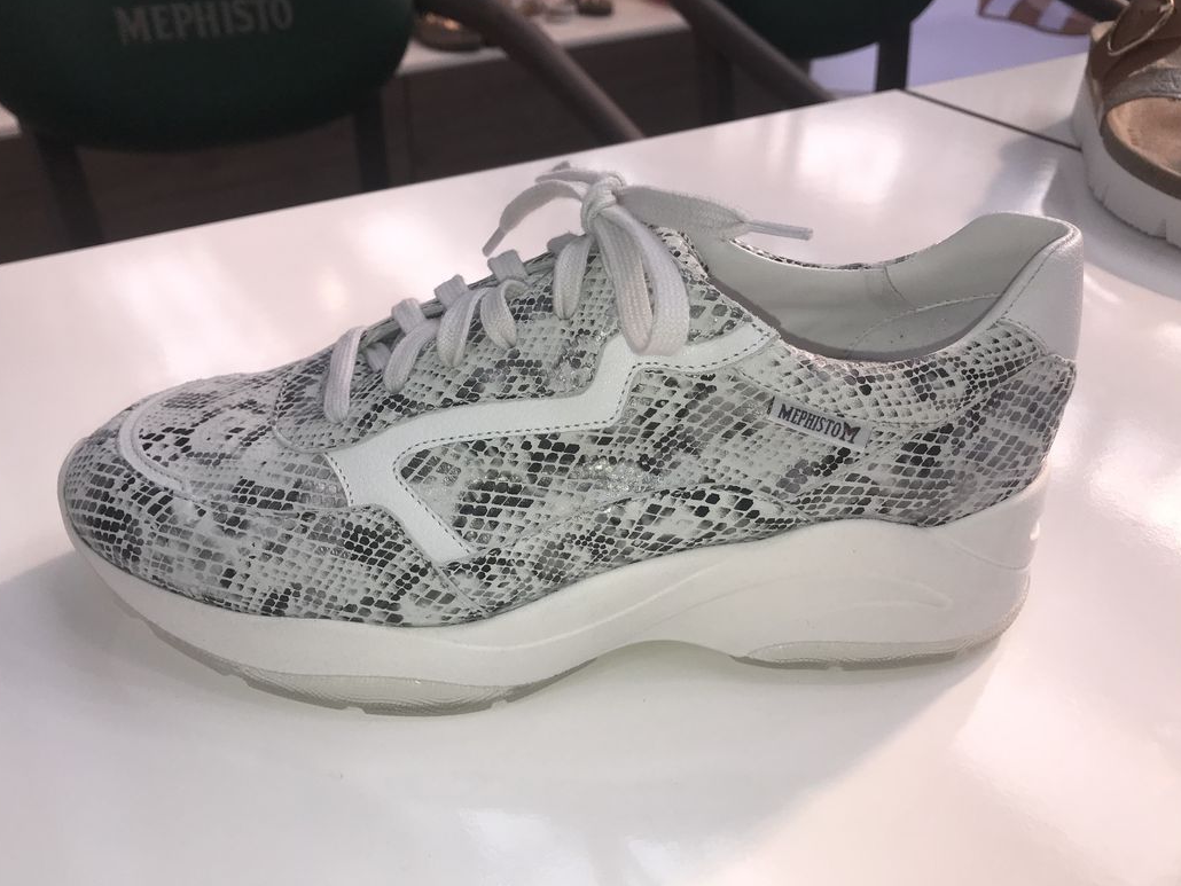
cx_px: 576
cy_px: 429
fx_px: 990
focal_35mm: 29
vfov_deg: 48.2
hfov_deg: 61.6
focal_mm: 3.99
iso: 20
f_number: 1.8
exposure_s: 1/1742
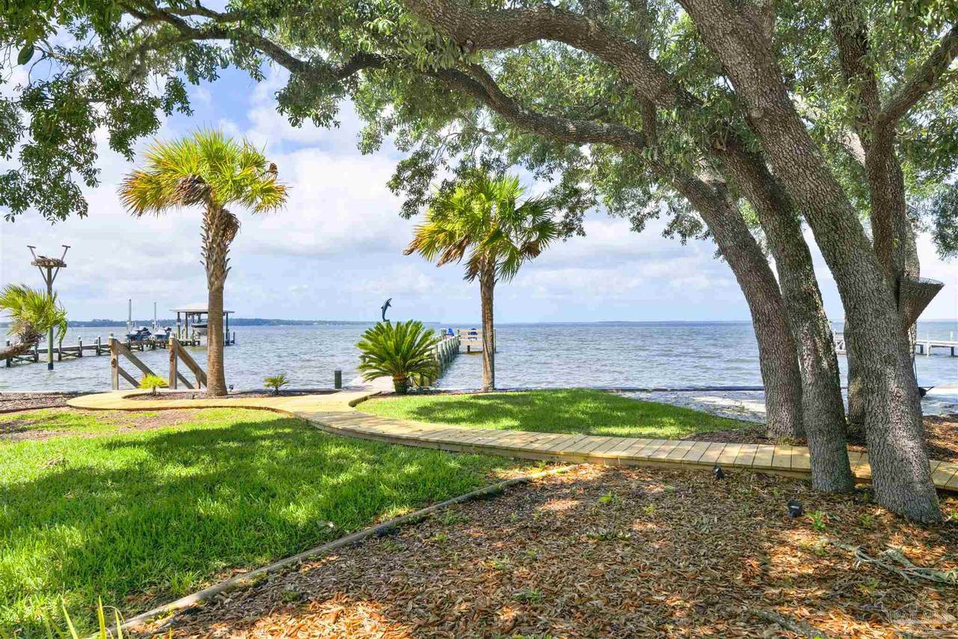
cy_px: 320
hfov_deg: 81.2
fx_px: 559
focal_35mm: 21
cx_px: 479
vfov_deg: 59.5
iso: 400
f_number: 11
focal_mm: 21
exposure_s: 1/160
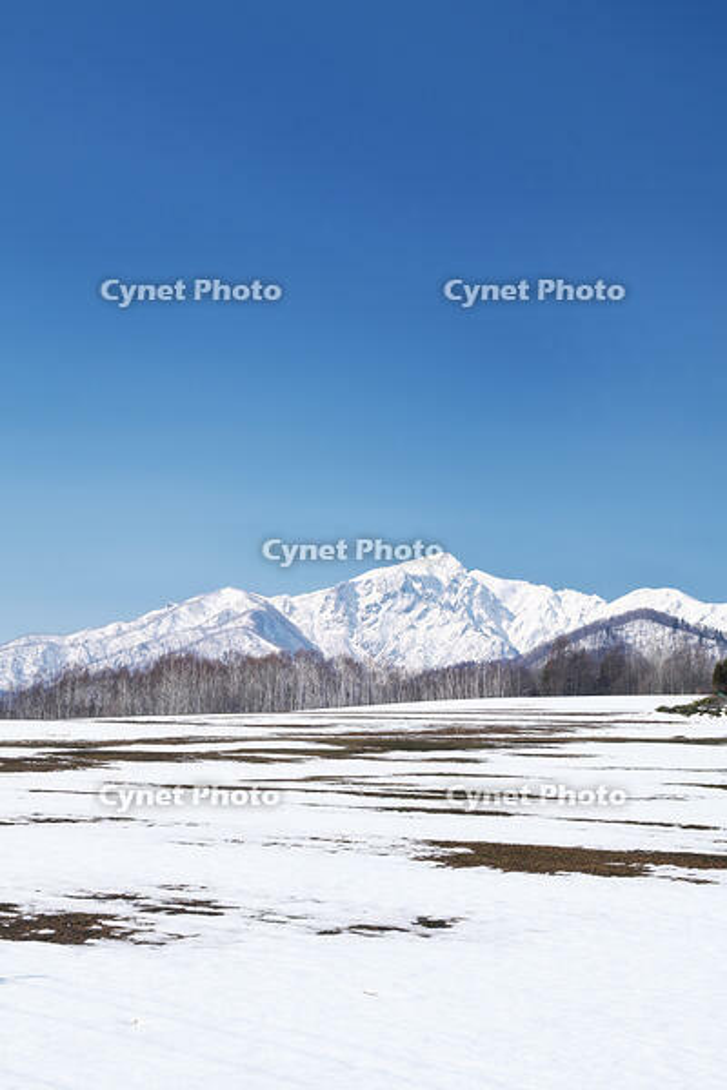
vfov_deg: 32.4
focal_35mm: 62
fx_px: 1878
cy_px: 545
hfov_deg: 21.9
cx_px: 364
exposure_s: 1/320
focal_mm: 62
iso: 100
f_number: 10
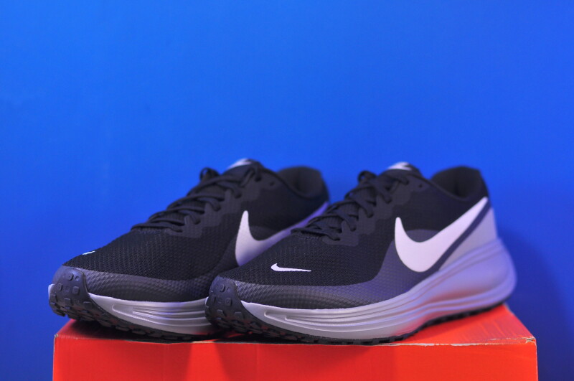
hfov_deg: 27.0
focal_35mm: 75
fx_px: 1194
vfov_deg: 18.1
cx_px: 287
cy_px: 190
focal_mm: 50
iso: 250
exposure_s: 1/320
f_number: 2.5
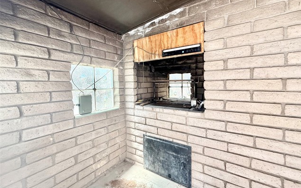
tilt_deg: -1.9
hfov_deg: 101.4
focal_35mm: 15
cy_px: 89
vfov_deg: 74.8
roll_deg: -0.1
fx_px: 123
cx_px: 152
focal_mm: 2.22
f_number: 2.2
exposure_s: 1/132
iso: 64
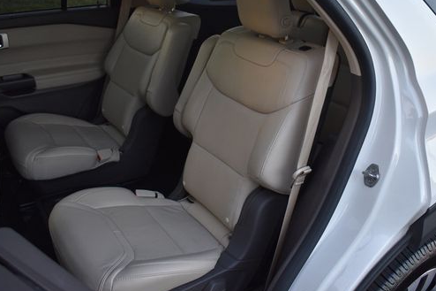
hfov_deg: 54.4
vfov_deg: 37.7
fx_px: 424
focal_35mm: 35
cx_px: 229
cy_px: 123
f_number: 3.5
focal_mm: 18
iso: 500
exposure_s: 1/250
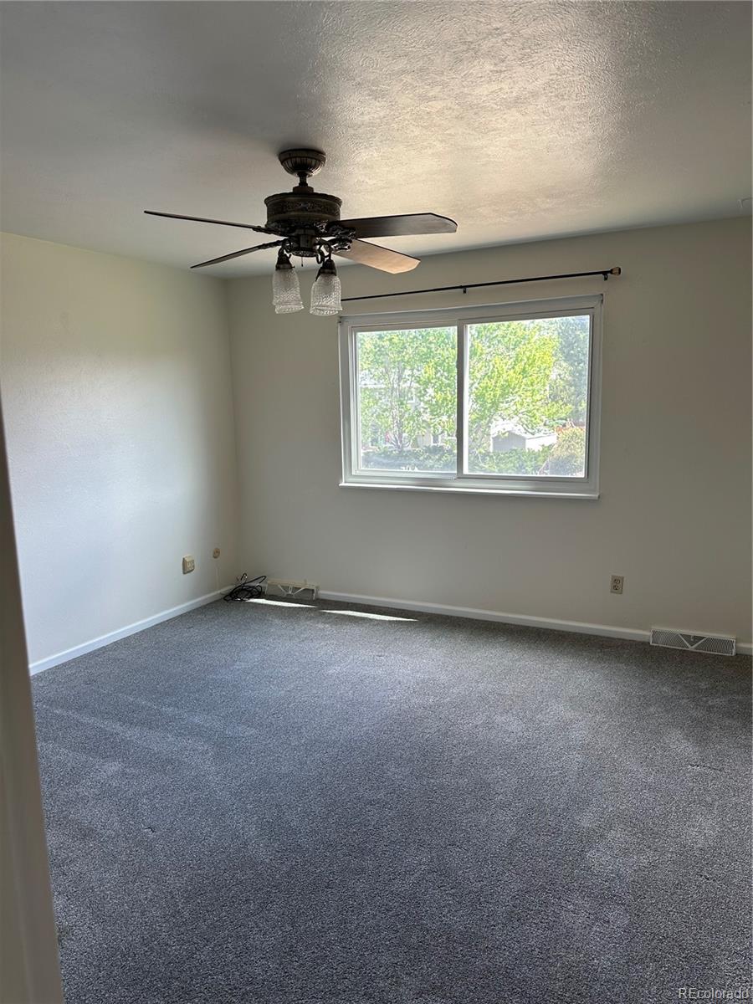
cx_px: 376
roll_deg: -0.3
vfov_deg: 71.6
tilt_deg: -8.7
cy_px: 502
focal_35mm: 24
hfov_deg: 56.8
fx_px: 696
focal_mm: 6.86
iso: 80
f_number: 1.78
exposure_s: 1/122
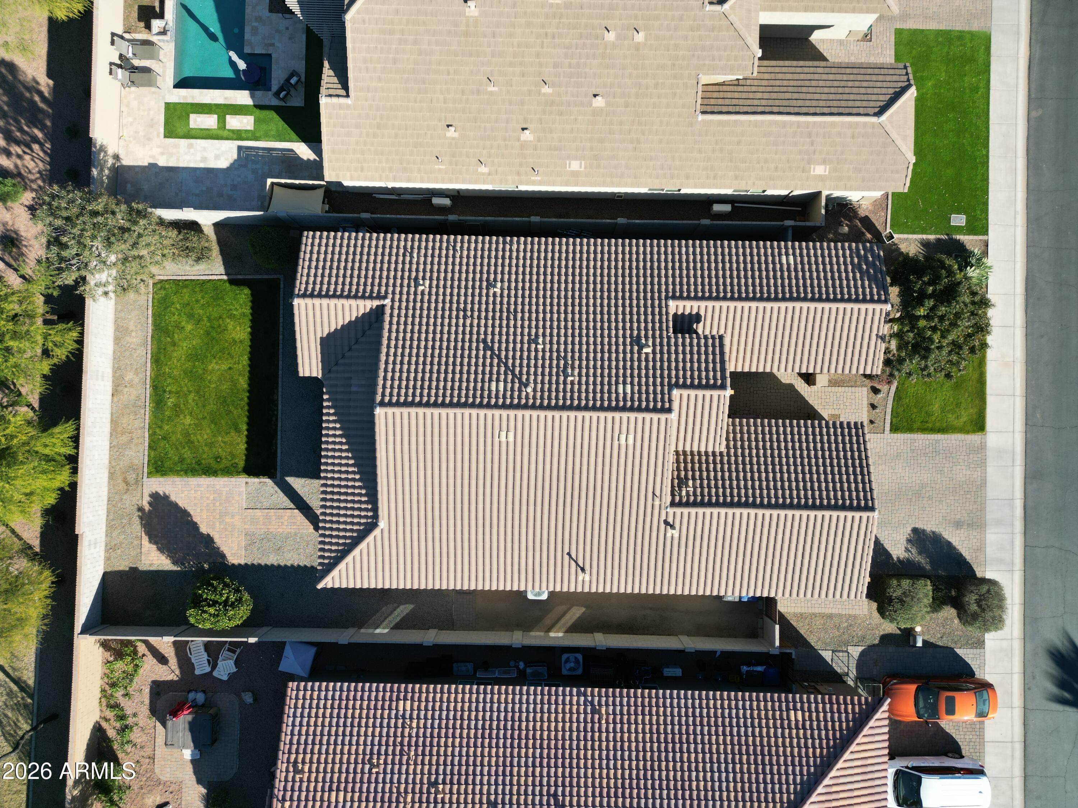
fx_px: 747
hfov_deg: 71.6
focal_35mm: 24
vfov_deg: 56.8
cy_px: 404
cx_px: 539
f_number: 1.7
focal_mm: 6.72
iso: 130
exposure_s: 1/2000
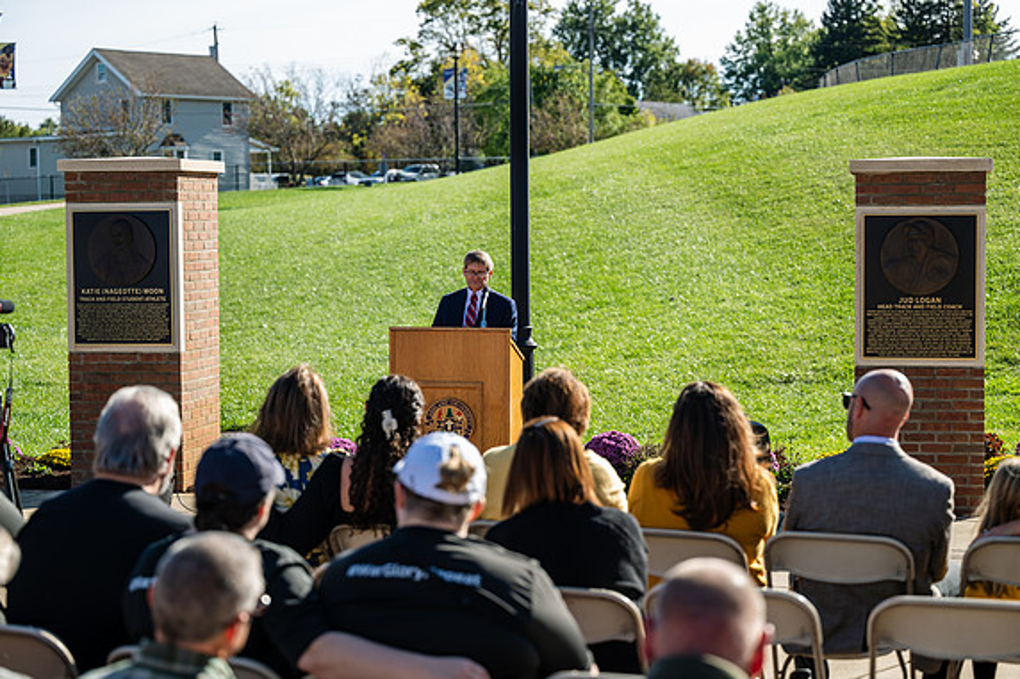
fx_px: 2011
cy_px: 341
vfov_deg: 19.2
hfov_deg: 28.5
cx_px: 515
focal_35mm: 71
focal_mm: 70
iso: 40
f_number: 3.2
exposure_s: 1/400
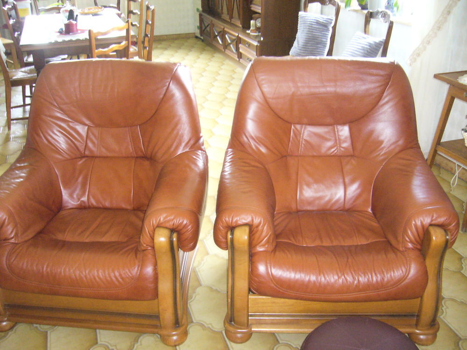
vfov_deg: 40.7
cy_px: 175
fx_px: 472
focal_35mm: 35
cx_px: 234
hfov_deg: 52.6
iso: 400
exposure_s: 1/30
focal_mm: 5.8
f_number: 2.8
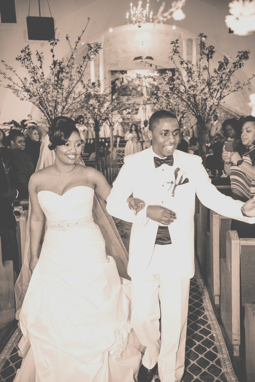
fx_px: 425
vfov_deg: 48.4
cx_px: 128
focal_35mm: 40
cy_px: 191
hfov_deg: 33.4
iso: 400
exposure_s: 1/100
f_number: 4
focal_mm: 40
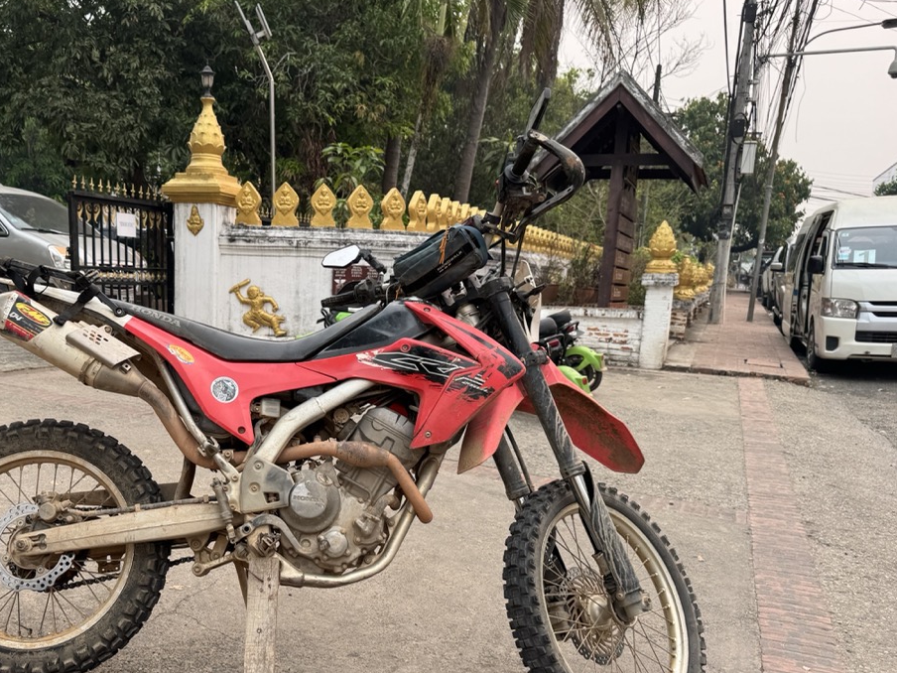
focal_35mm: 34
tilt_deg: -5.7
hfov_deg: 53.3
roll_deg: +1.9
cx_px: 328
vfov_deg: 41.6
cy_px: 406
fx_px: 881
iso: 80
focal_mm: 6.76
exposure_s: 1/397
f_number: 1.78
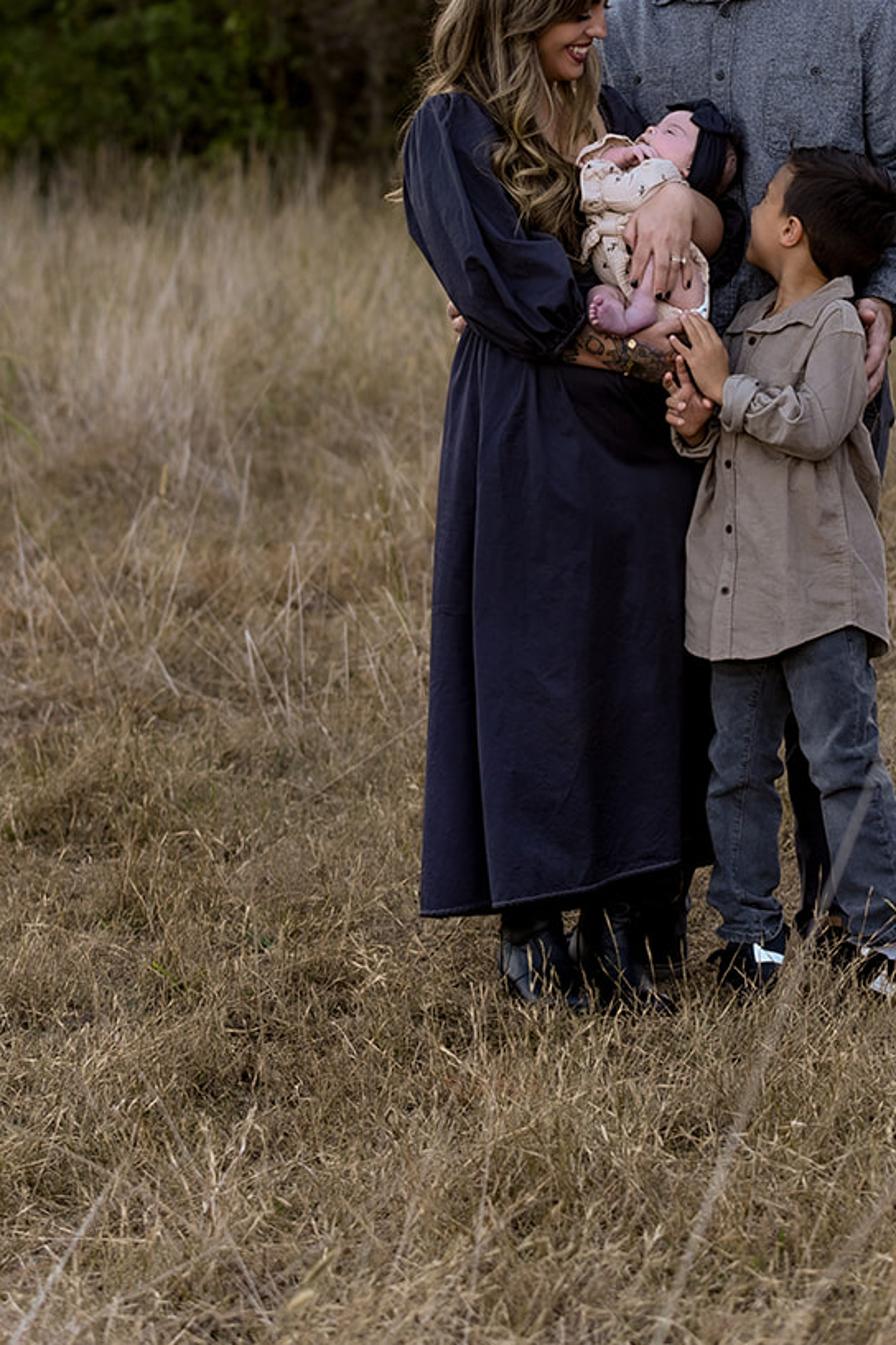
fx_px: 5712
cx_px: 652
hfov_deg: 9.0
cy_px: 89
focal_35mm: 153
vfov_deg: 13.3
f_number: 4.5
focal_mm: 78
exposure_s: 1/320
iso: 400
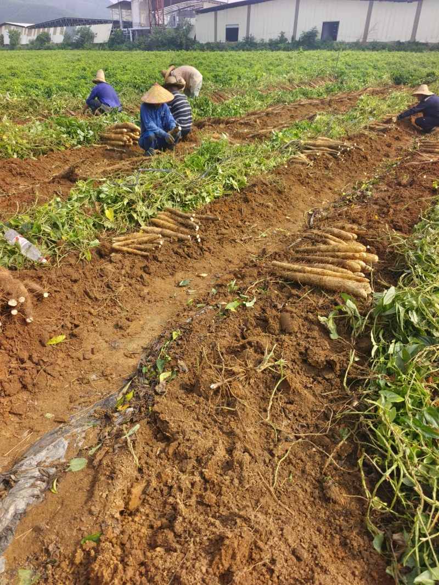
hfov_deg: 58.9
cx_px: 220
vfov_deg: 73.9
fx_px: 389
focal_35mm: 23
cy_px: 292
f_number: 1.75
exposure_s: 1/481
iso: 100
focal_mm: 5.5
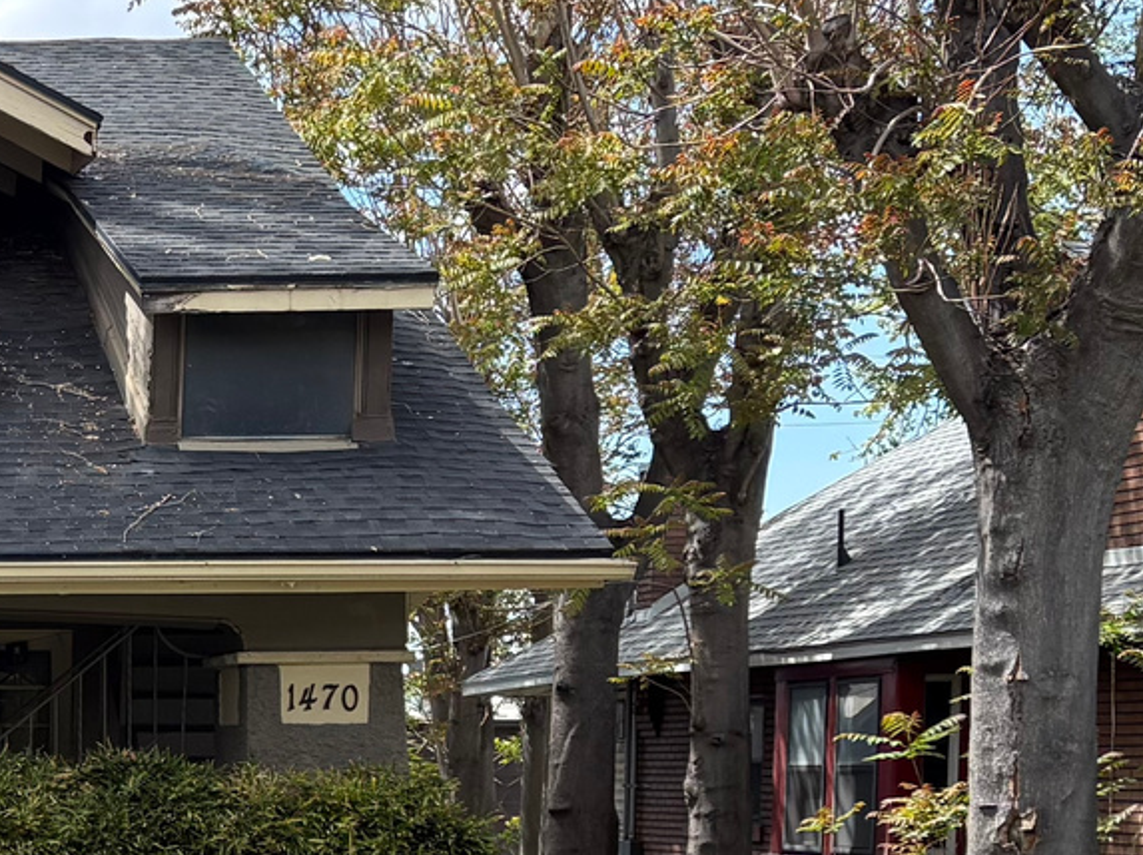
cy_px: 923
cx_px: -445
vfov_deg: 15.5
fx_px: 3069
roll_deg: -0.1
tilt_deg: -3.3
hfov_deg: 19.1
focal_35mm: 93
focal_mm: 5.96
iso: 64
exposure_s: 1/1337
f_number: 1.6
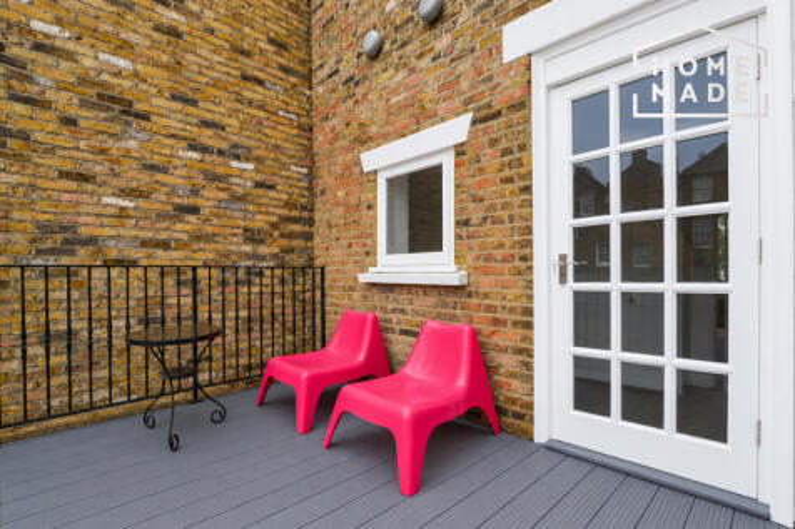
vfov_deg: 77.3
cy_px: 264
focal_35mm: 15
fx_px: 331
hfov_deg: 100.4
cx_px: 398
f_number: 5.6
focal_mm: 10
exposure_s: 1/125
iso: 400
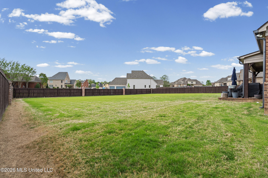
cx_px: 134
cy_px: 89
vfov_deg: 70.4
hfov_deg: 93.3
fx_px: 127
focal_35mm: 17
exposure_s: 1/640
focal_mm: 17
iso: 800
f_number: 9
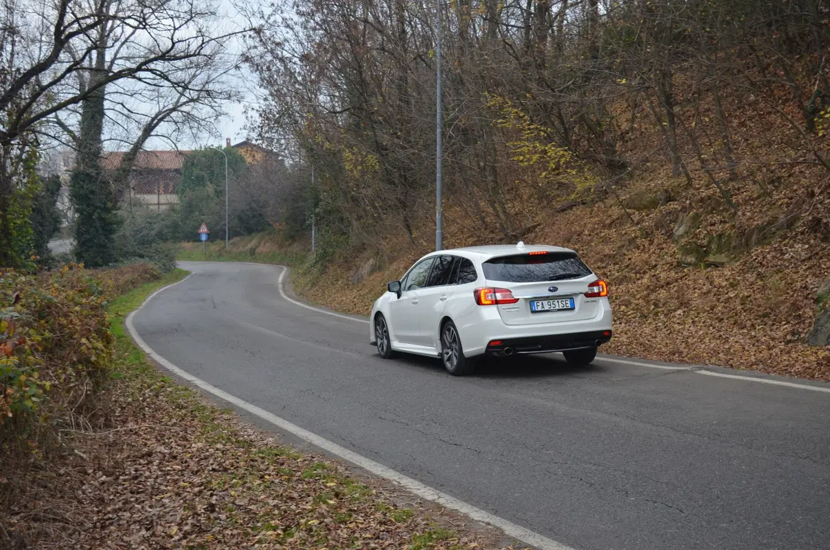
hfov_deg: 37.9
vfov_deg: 25.6
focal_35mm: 52
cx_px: 415
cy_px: 275
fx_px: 1208
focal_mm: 35
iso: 800
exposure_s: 1/640
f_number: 5
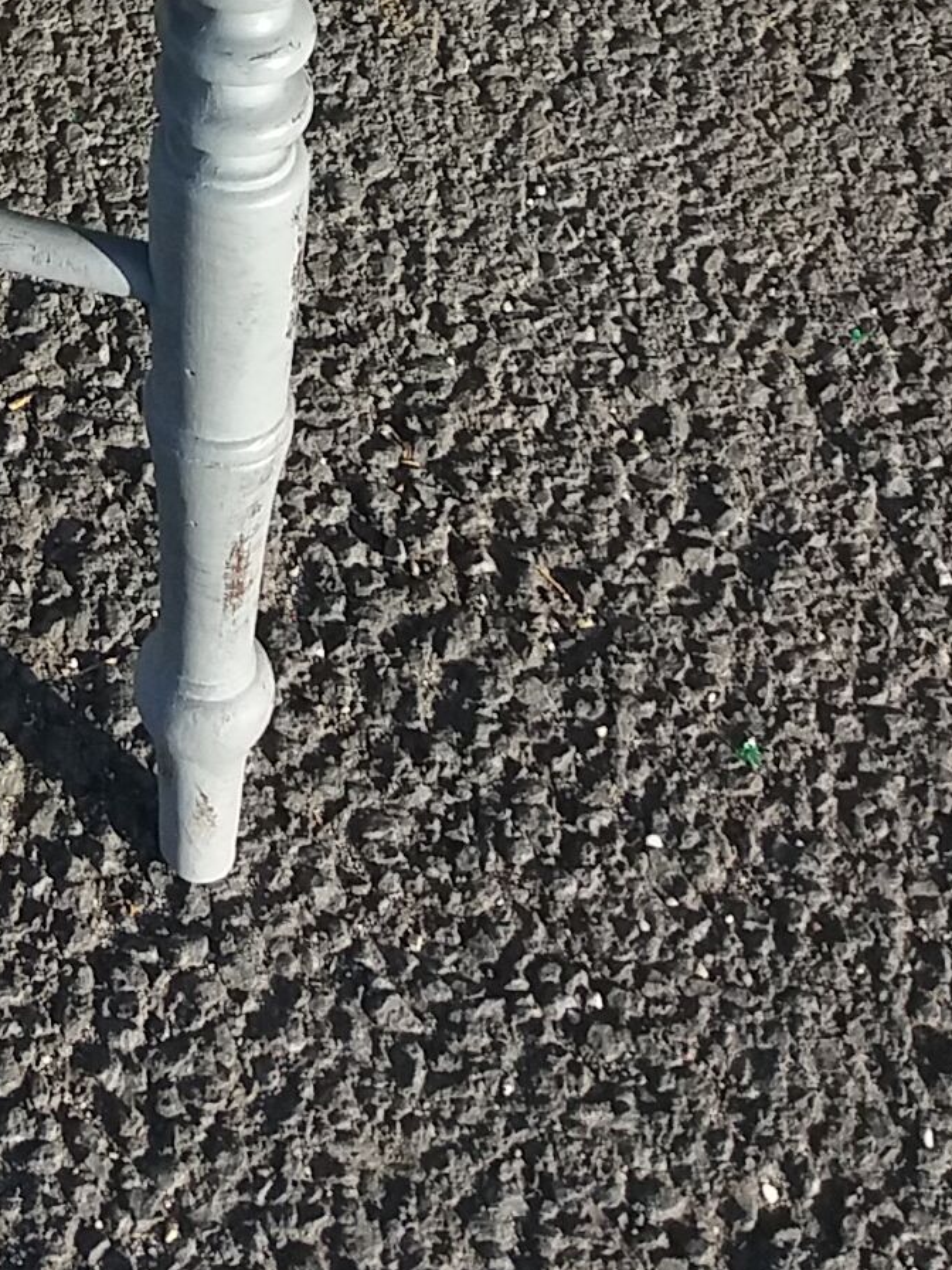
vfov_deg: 16.9
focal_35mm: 102
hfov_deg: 14.0
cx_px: -265
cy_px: -808
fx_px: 3740
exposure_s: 1/582
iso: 64
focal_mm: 3.7
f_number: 1.9
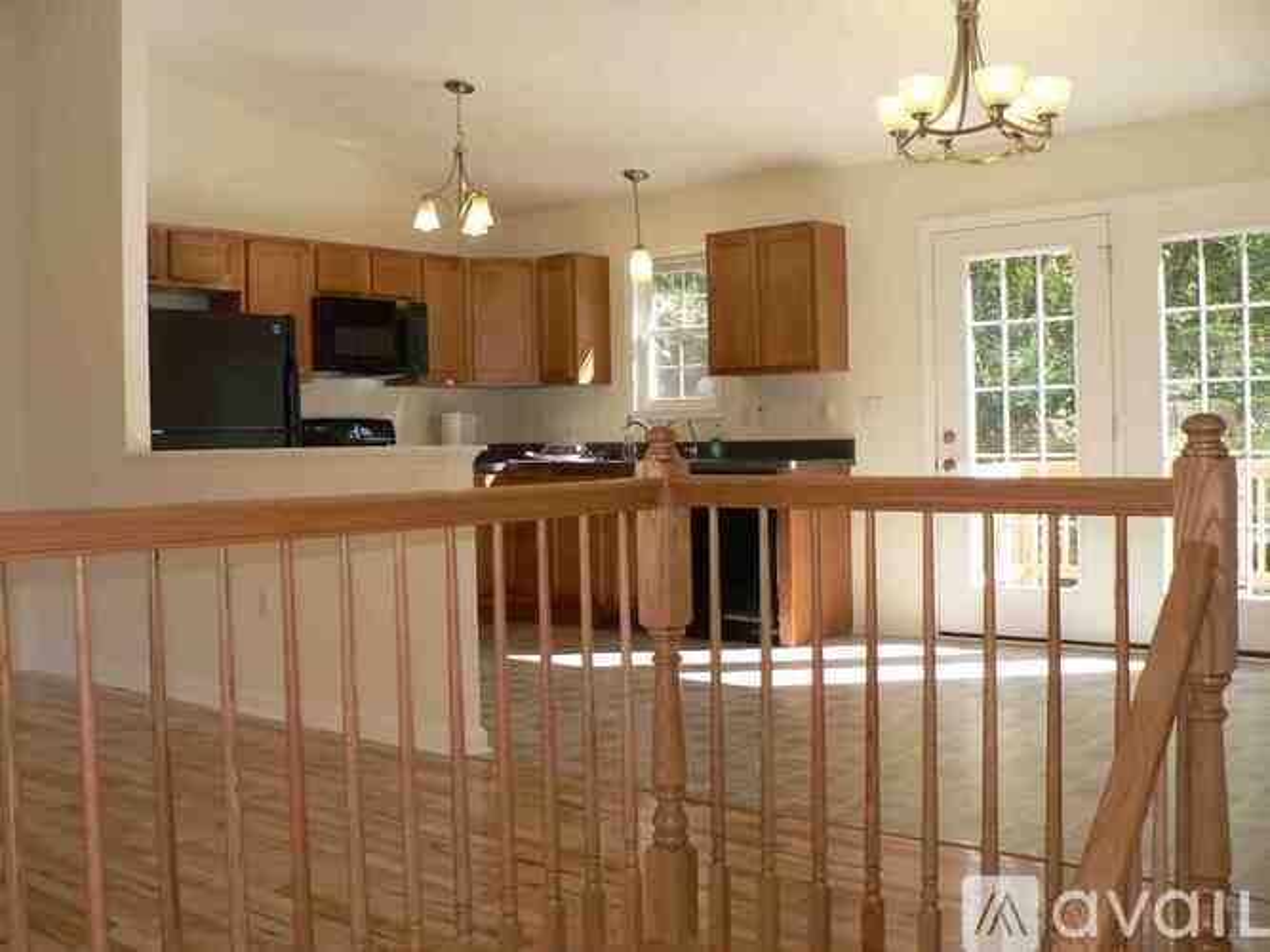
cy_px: 476
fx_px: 1321
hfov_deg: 51.4
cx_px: 635
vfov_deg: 39.6
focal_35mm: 36
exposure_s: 1/80
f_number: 2.8
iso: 80
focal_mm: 6
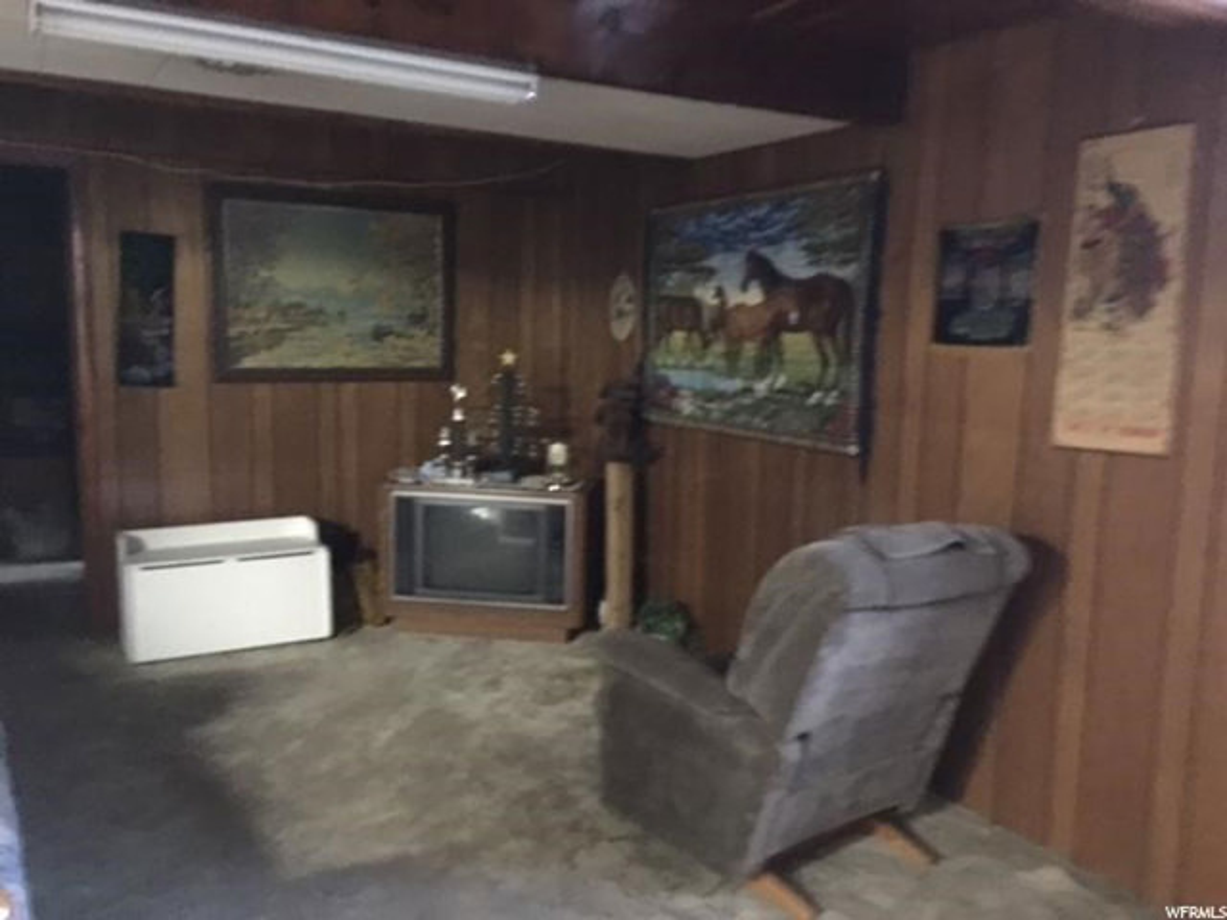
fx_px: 1028
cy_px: 460
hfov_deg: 61.7
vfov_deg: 48.2
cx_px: 614
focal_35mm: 29
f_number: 2.2
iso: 800
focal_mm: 4.15
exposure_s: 1/15
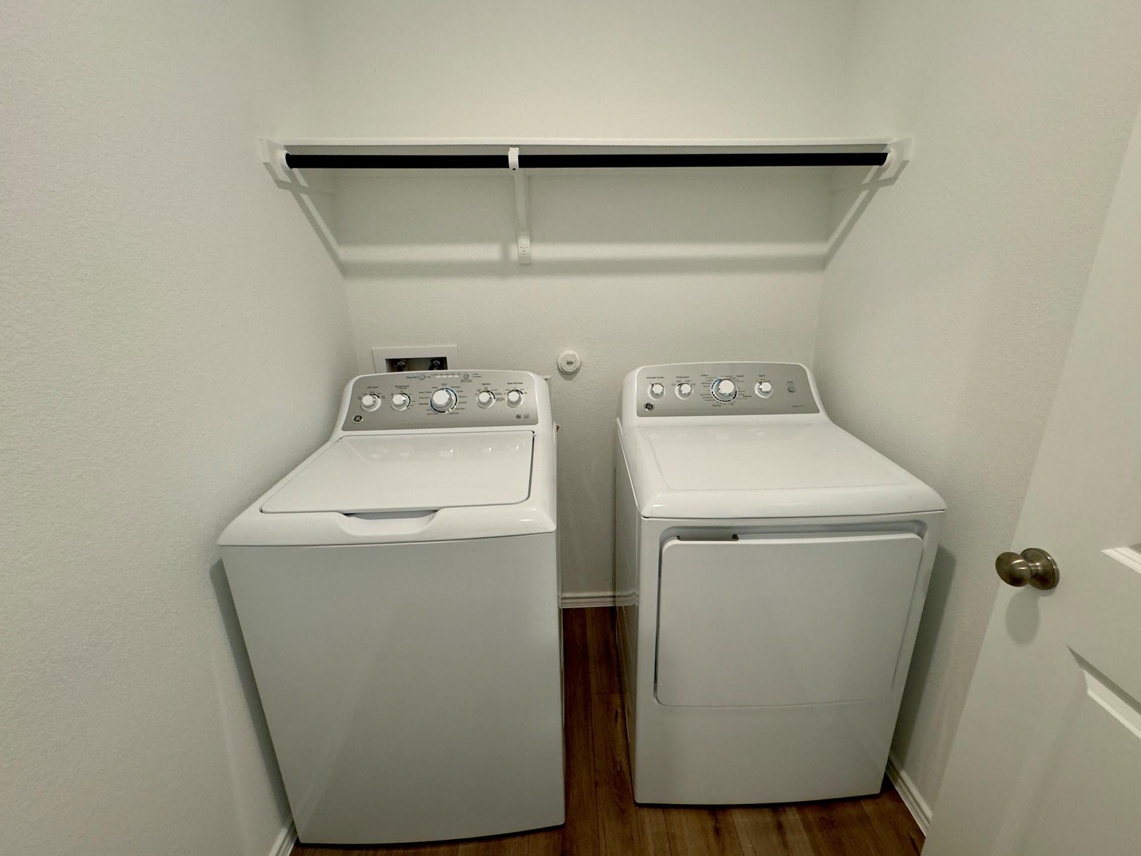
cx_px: 588
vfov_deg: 81.7
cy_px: 405
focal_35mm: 15
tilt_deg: -18.6
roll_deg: +1.2
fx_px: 495
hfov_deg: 98.1
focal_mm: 2.22
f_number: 2.2
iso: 250
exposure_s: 1/120
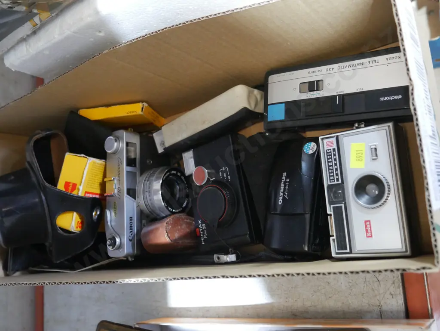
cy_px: 166
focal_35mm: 32
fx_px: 407
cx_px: 220
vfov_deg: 44.2
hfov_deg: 56.8
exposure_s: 1/40
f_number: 3.6
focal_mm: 16
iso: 3200
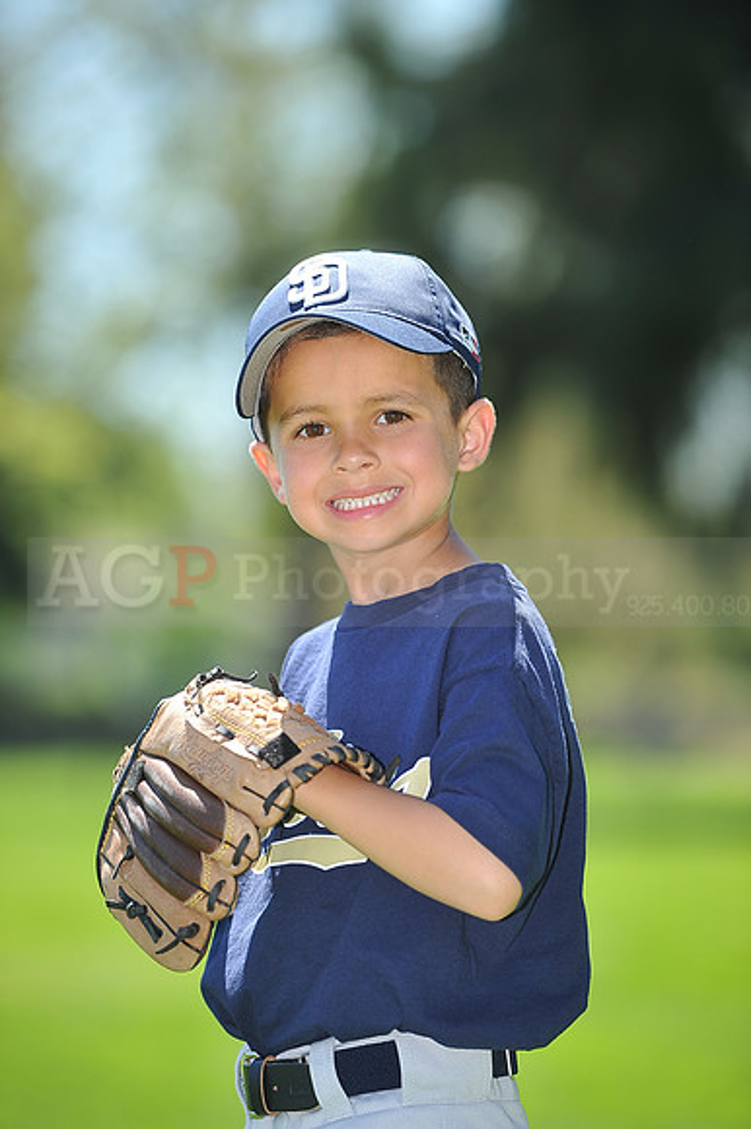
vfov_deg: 10.3
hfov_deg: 6.9
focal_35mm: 200
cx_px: 376
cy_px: 564
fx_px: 6265
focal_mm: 200
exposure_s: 1/640
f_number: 4.5
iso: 200
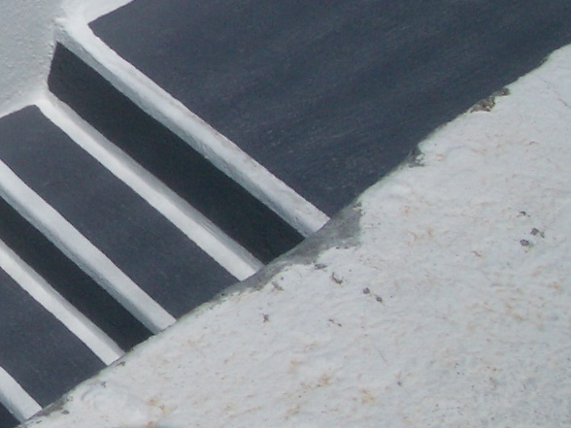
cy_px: -108
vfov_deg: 11.8
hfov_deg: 14.5
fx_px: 2012
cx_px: -412
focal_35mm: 122
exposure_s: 1/2000
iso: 50
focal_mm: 5.8
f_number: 4.3
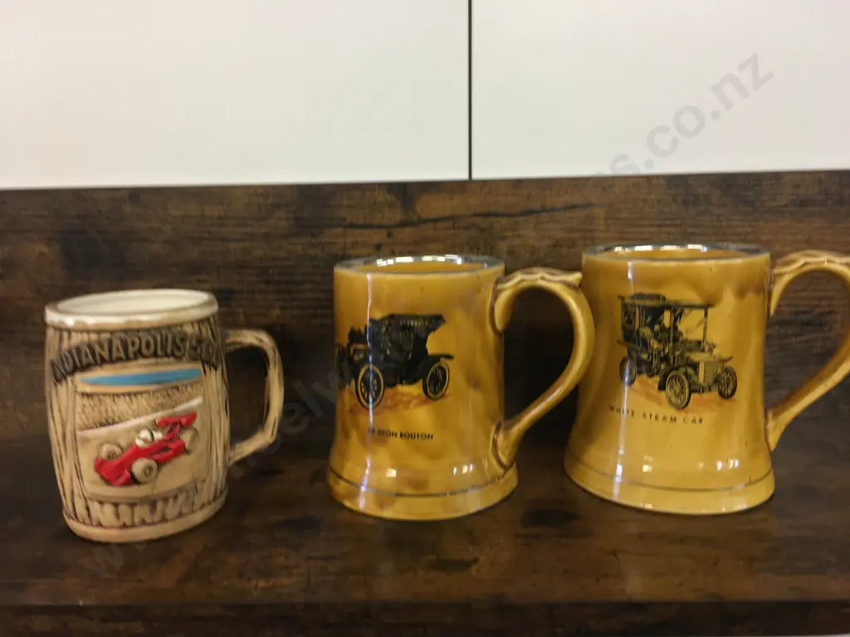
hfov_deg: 61.7
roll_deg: -0.1
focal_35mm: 29
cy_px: 318
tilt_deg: -10.5
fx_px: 712
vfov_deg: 48.2
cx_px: 425
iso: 40
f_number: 2.2
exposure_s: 1/17
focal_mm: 4.15
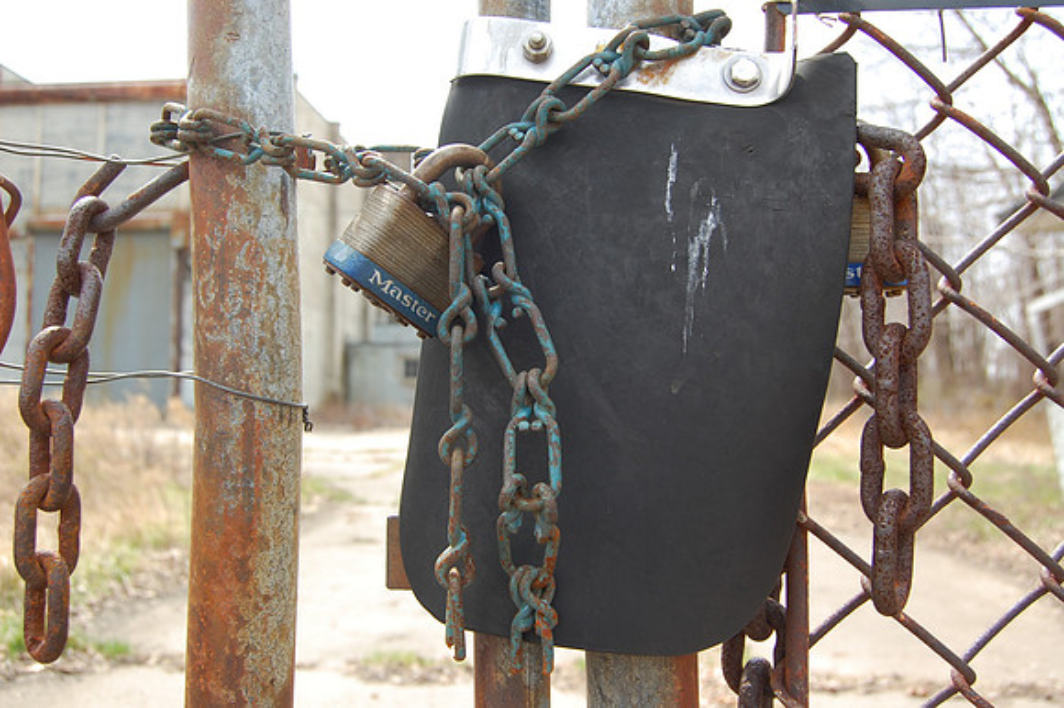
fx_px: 975
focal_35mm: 33
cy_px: 354
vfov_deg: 39.9
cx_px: 532
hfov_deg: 57.3
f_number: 6.3
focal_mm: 22
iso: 200
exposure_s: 1/160
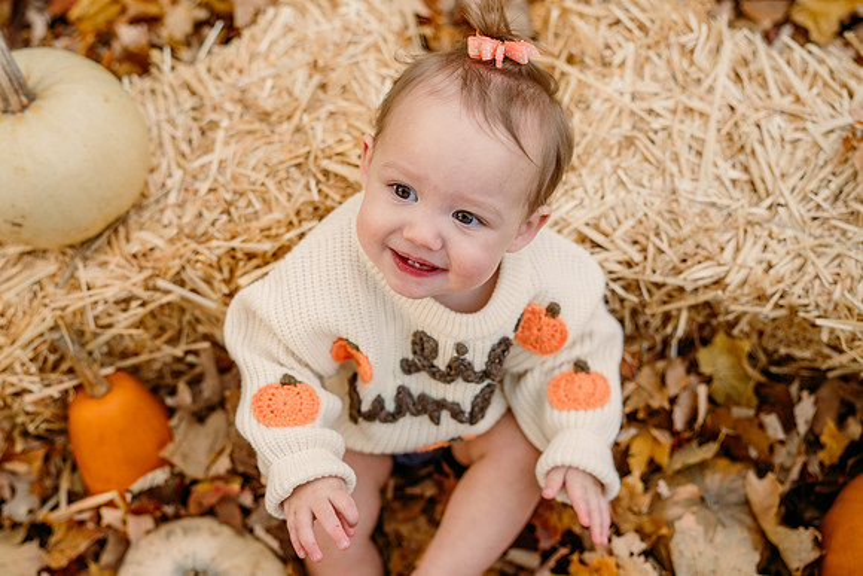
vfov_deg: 29.7
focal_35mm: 45
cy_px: 257
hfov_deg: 43.3
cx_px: 385
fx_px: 1086
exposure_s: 1/400
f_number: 2.2
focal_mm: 35
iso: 250
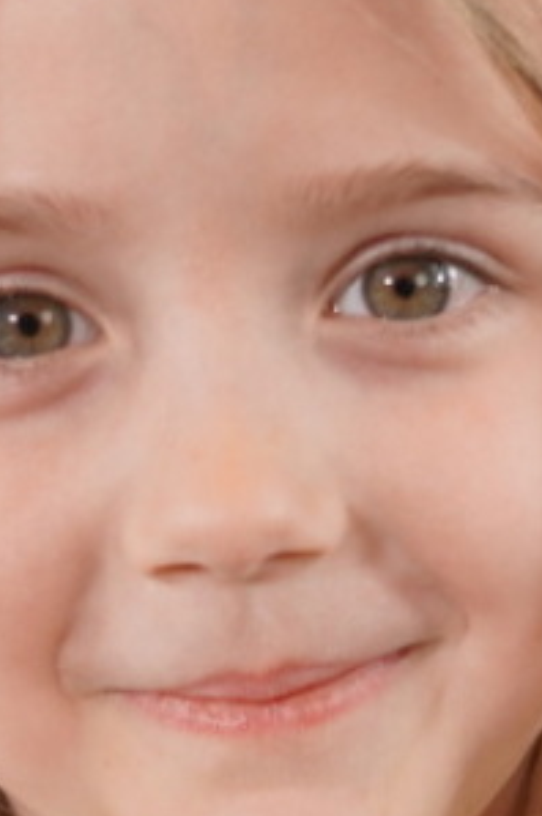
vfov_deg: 16.2
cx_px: 465
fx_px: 2739
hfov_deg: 11.2
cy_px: 997
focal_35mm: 121
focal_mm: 20
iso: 250
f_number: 4
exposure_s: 1/160
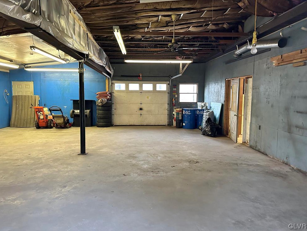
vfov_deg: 54.9
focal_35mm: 25
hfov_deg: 69.4
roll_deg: -0.5
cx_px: 148
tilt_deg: -5.1
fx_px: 222
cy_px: 111
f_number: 1.78
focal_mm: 6.86
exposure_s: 1/60
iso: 800
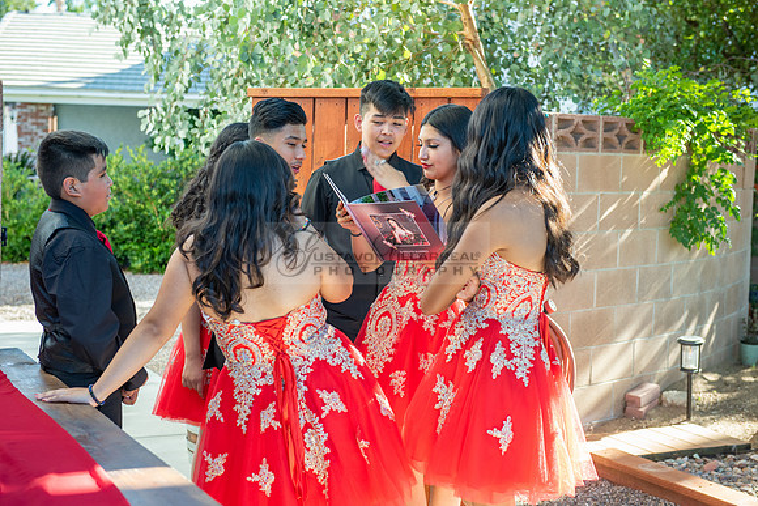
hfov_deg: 33.4
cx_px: 379
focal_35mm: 60
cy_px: 253
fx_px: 1264
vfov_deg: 22.6
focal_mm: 60
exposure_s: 1/200
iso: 400
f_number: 5
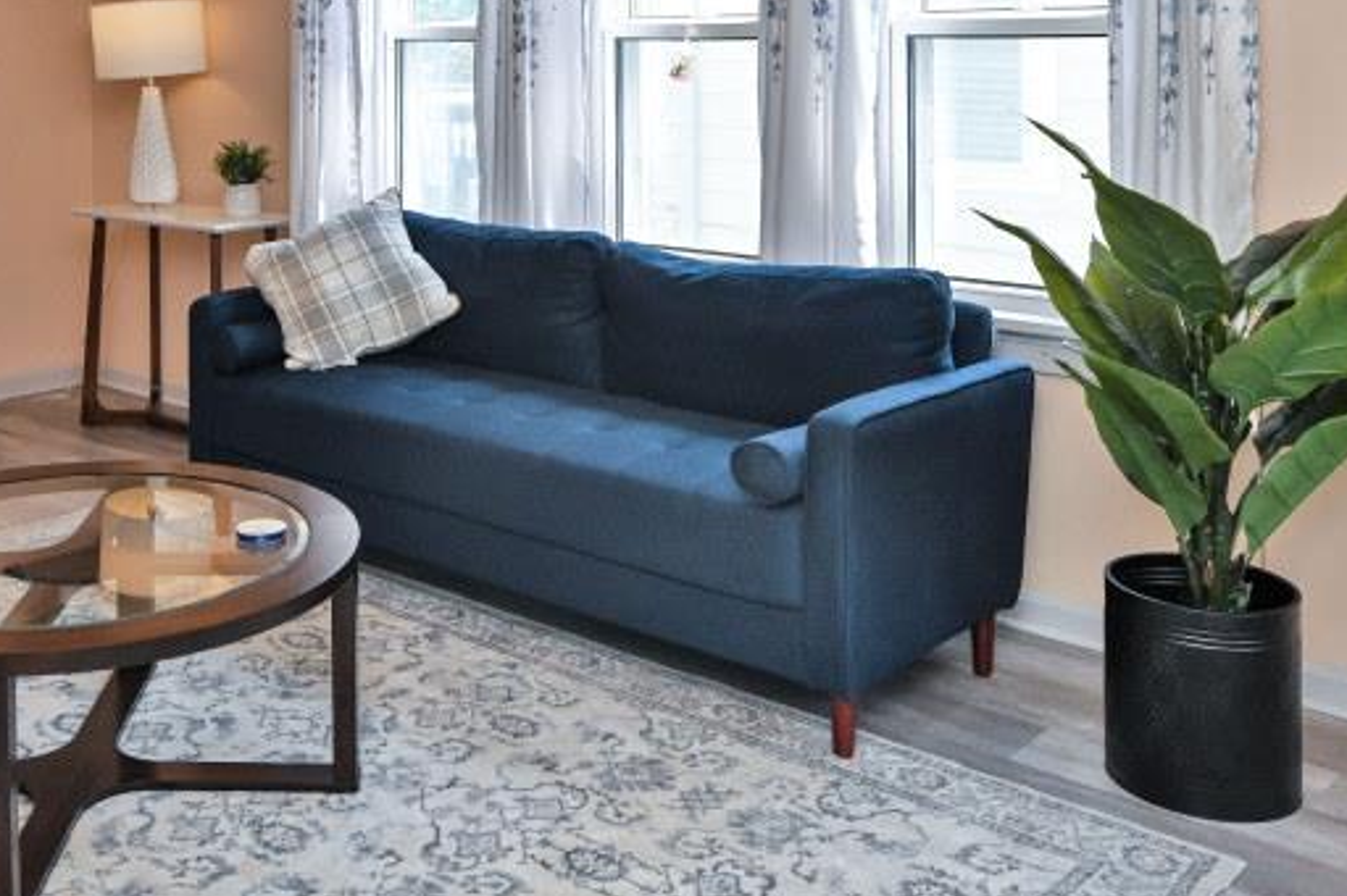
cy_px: 42
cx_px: 403
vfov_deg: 30.7
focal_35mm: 41
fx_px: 1534
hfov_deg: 46.3
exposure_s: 1/125
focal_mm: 14
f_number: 5.6
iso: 200
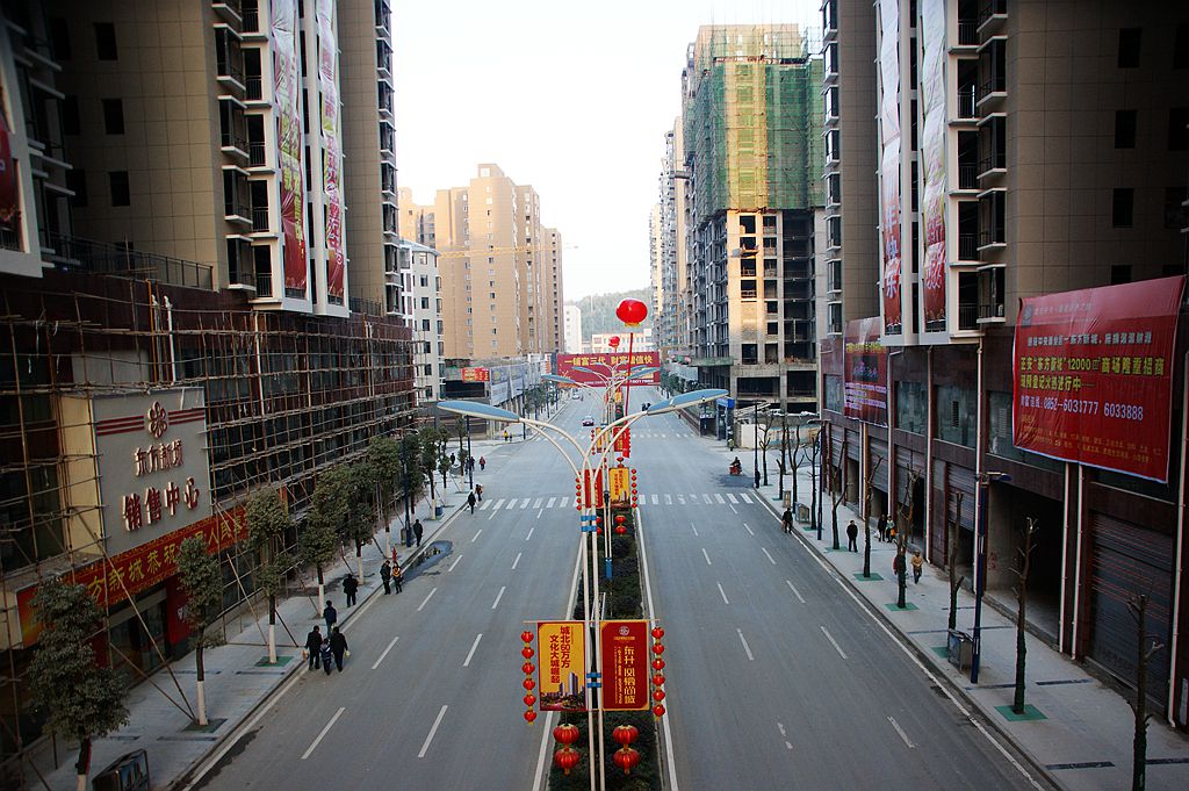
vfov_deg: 47.9
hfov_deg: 67.4
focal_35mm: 27
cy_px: 396
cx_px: 594
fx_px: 891
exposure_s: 1/160
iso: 200
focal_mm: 18
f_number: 3.5
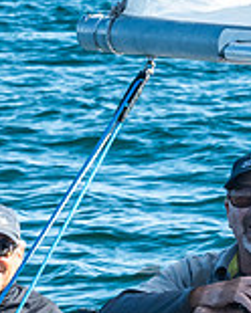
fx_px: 4188
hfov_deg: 3.4
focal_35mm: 451
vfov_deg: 4.3
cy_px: 134
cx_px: 188
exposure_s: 1/200
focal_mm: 80
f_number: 10
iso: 400
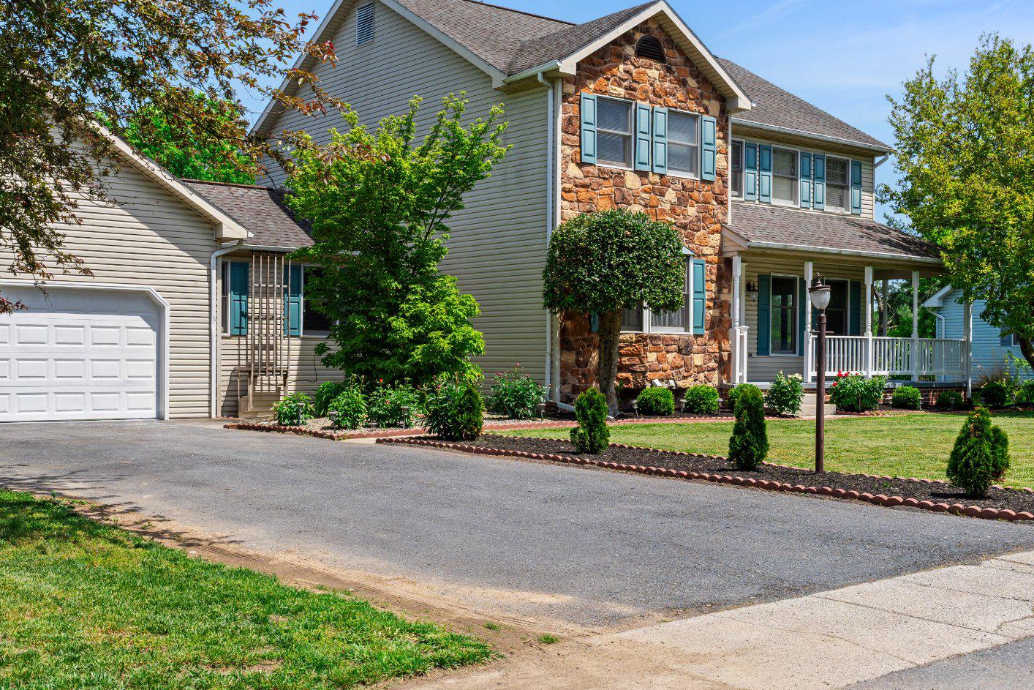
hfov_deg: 46.2
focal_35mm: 42
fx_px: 1211
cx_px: 454
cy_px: 256
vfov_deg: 31.6
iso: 100
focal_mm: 29.1
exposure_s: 1/320
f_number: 8
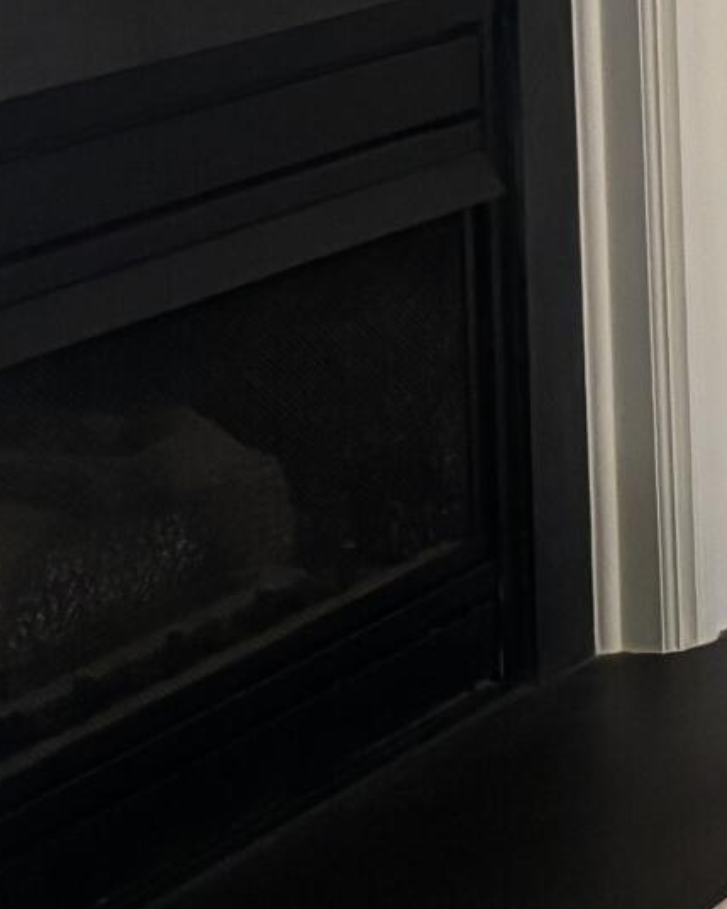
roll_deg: -0.4
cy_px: -197
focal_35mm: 142
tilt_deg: -7.8
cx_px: 2069
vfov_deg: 13.2
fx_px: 3818
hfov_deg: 9.1
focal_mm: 5.96
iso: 400
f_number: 1.6
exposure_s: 1/40
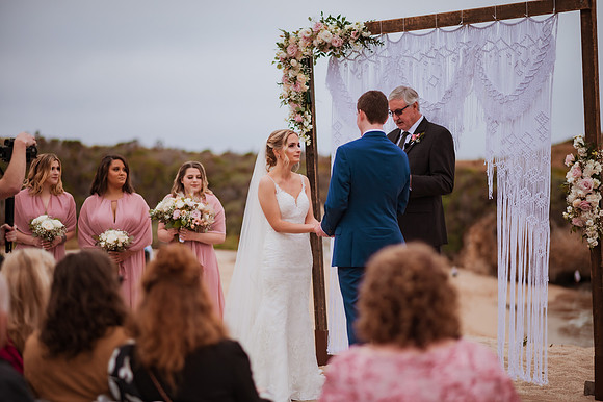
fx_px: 1423
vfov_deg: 16.1
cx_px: 302
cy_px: 201
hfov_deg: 23.9
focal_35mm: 85
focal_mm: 85
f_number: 1.8
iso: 200
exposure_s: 1/2000
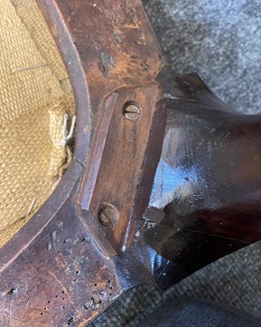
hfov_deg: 53.1
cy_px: 153
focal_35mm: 27
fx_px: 261
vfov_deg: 64.0
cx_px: 133
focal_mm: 5.1
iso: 500
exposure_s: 1/33
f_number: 1.6
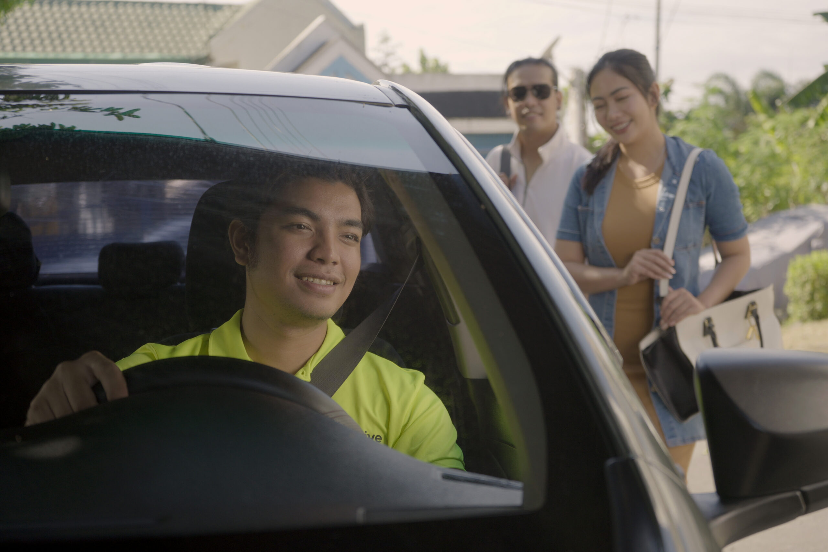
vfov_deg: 23.4
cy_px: 276
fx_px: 1334
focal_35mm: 58
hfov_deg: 34.5
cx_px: 414
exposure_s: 1/250
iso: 400
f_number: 5.6
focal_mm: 58
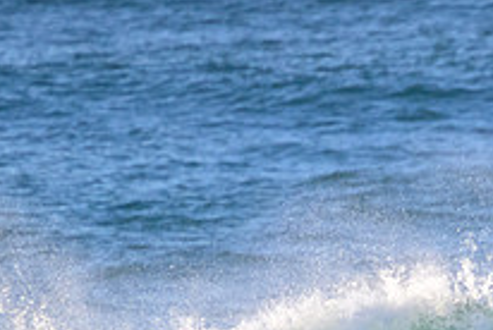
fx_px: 30815
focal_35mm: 2247
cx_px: 574
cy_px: 417
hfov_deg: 0.9
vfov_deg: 0.6
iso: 2500
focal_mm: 800
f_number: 11
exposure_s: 1/1600
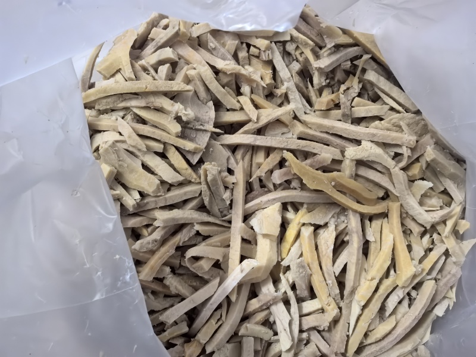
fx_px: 371
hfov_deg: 65.3
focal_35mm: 27
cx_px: 238
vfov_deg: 51.4
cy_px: 178
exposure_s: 1/50
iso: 2000
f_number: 4
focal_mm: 5.75
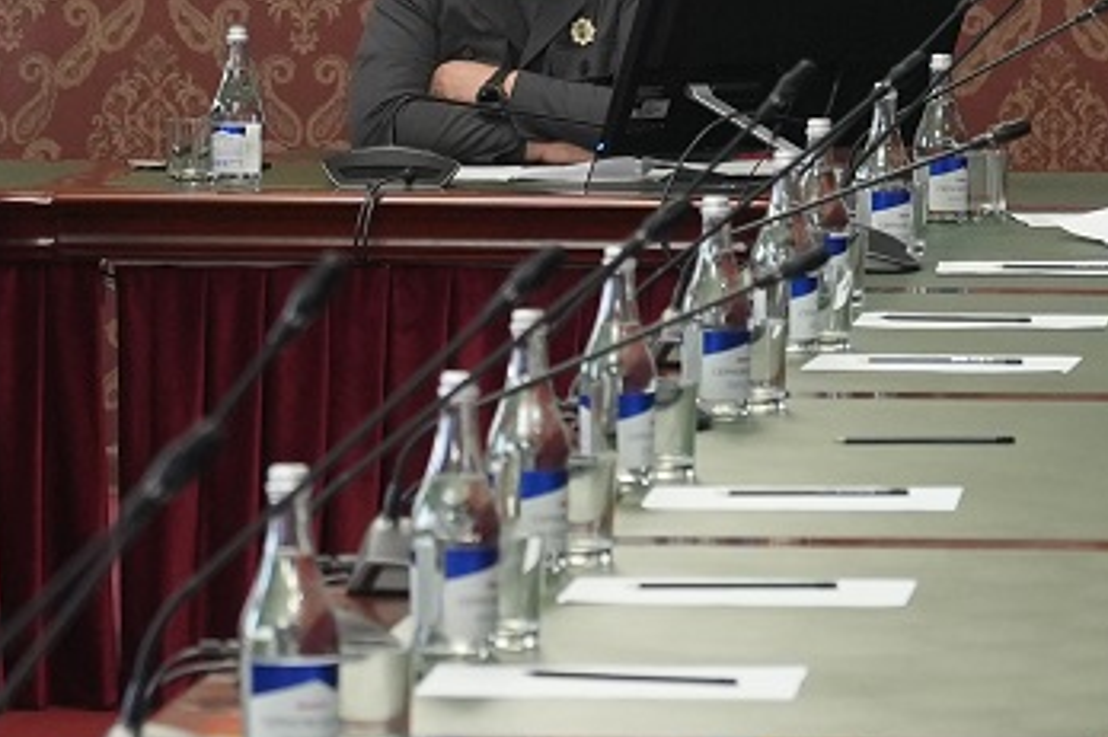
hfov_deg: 6.5
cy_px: -91
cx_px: 311
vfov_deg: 4.3
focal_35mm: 319
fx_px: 9813
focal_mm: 70
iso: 2500
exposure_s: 1/100
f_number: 4
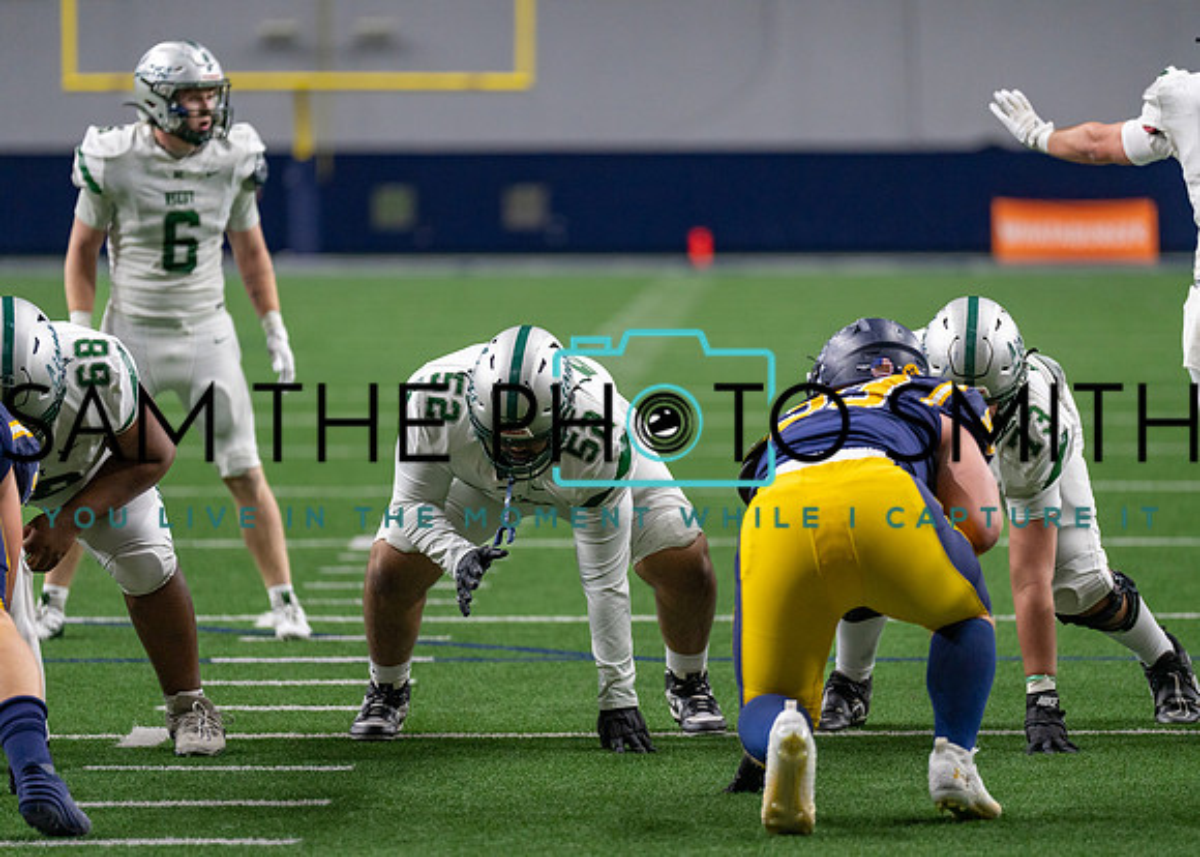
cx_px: 600
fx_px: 7141
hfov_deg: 9.6
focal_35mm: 210
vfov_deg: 6.9
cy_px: 428
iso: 2000
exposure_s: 1/1000
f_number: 2.8
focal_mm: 200
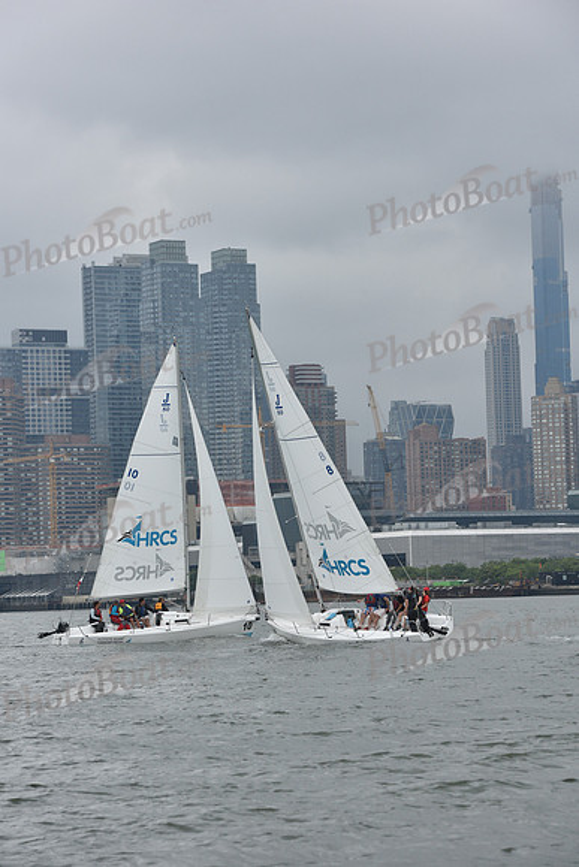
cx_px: 290
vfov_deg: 17.1
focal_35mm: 120
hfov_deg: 11.4
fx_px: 2893
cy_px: 434
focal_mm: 120
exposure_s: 1/800
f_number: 9
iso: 400
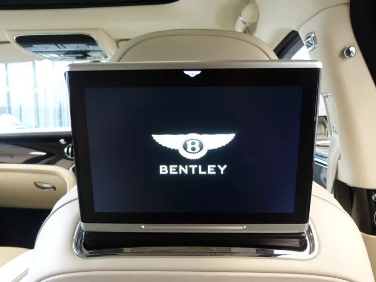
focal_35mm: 29
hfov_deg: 61.7
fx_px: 315
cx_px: 188
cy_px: 141
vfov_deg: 48.2
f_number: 2.9
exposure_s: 1/6
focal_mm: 5.2
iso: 200
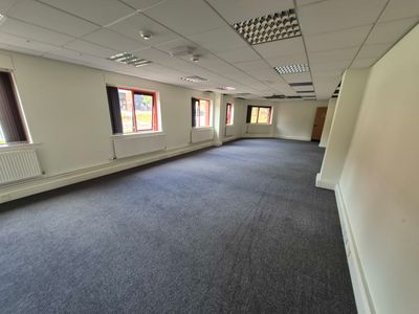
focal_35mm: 13
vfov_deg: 89.9
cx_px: 210
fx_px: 157
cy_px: 157
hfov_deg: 106.2
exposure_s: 1/50
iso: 160
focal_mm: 1.74
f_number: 2.2
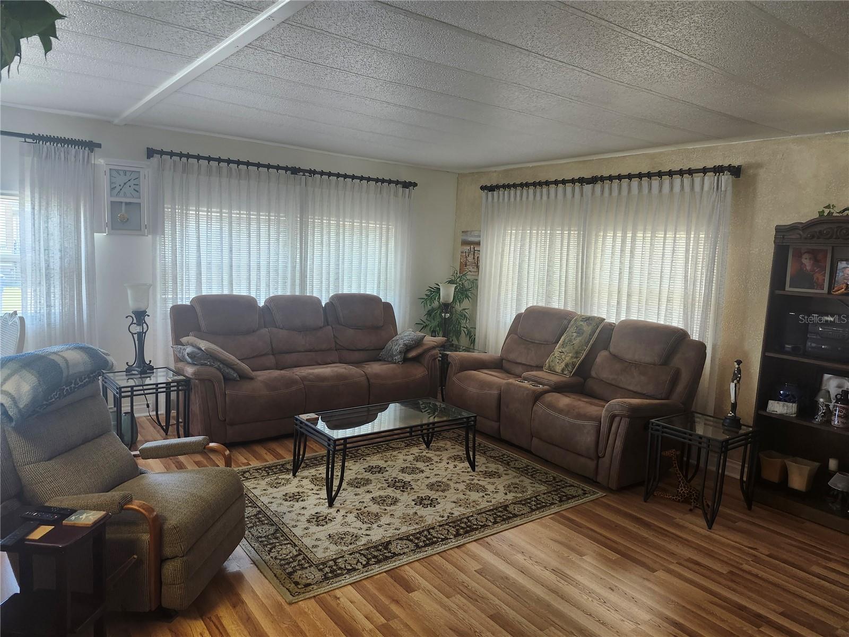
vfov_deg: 58.9
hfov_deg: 73.9
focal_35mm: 23
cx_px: 424
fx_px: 564
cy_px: 318
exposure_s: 1/120
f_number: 1.8
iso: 320
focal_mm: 5.54
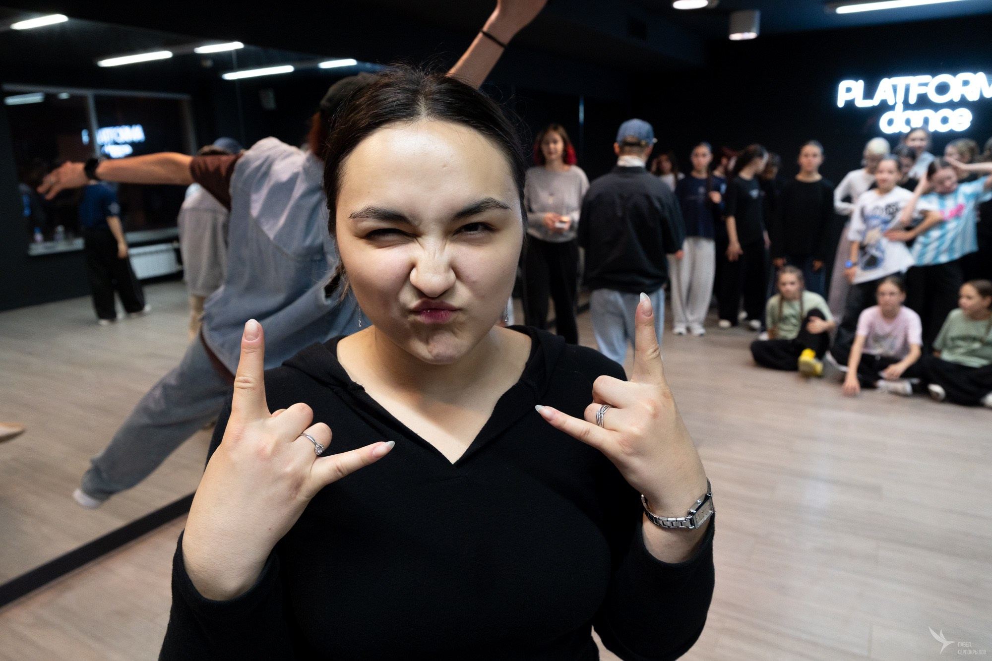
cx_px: 504
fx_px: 679
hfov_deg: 72.3
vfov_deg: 51.9
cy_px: 331
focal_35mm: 25
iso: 2500
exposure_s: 1/125
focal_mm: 16
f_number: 4
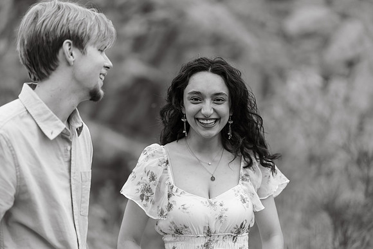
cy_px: 124
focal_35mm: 85
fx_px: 881
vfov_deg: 16.1
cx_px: 186
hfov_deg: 23.9
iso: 250
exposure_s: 1/250
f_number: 1.8
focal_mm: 85
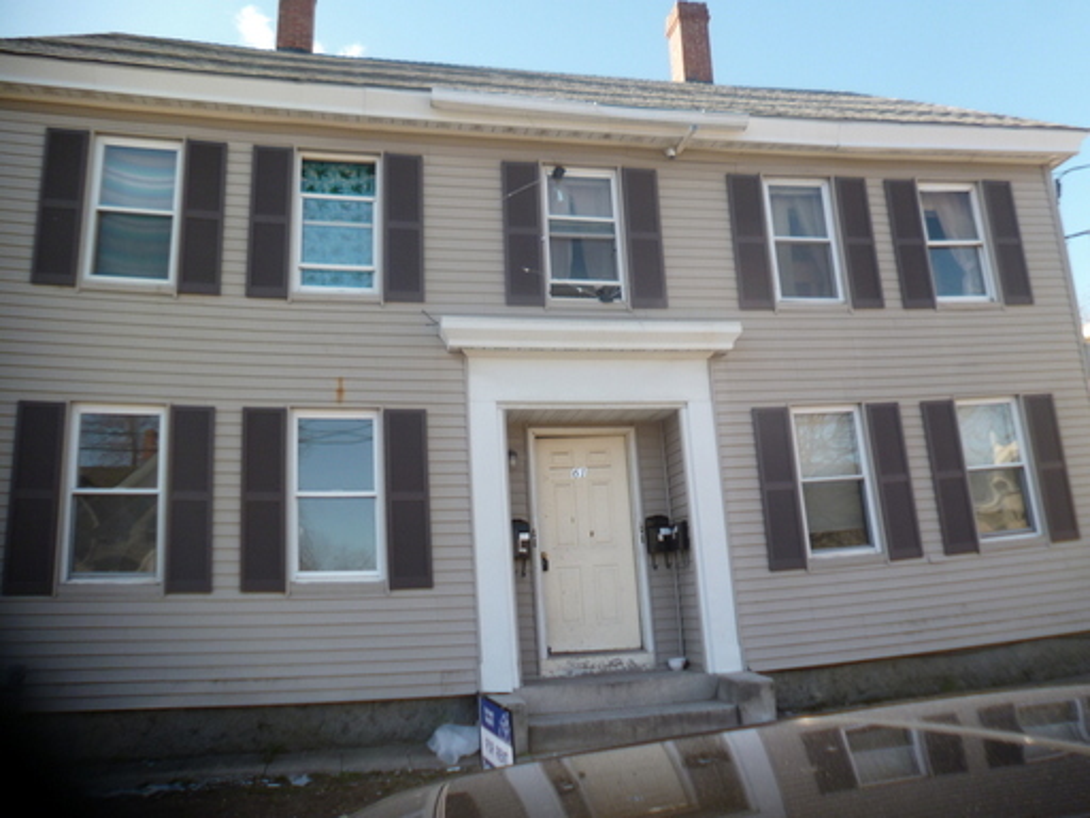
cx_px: 545
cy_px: 409
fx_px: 882
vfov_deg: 49.7
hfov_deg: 63.4
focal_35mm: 28
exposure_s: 1/320
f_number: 3.1
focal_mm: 5
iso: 100
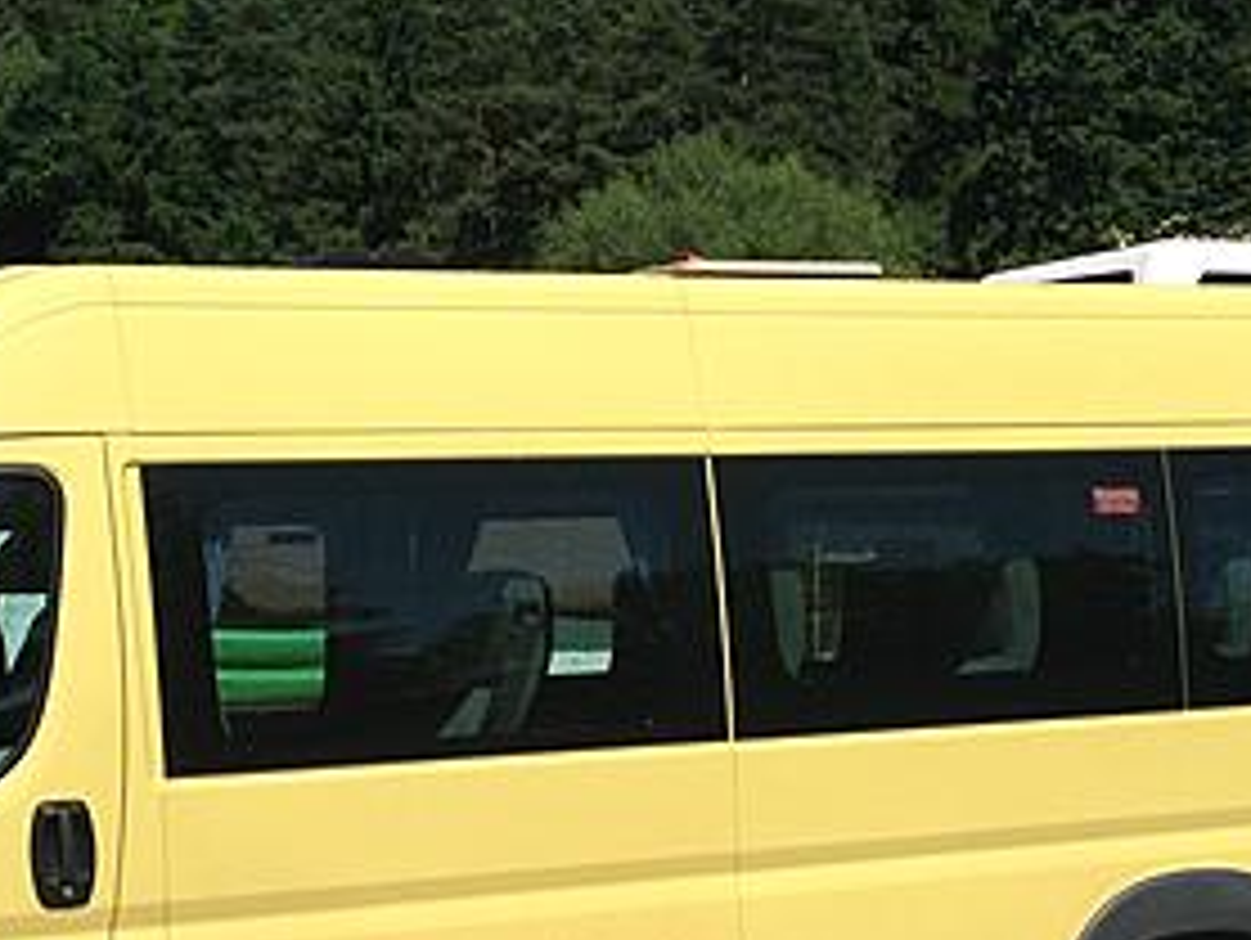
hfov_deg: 22.0
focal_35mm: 89
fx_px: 3219
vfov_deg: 16.5
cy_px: 794
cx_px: 612
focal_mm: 4.12
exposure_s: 1/2584
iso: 50
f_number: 2.4
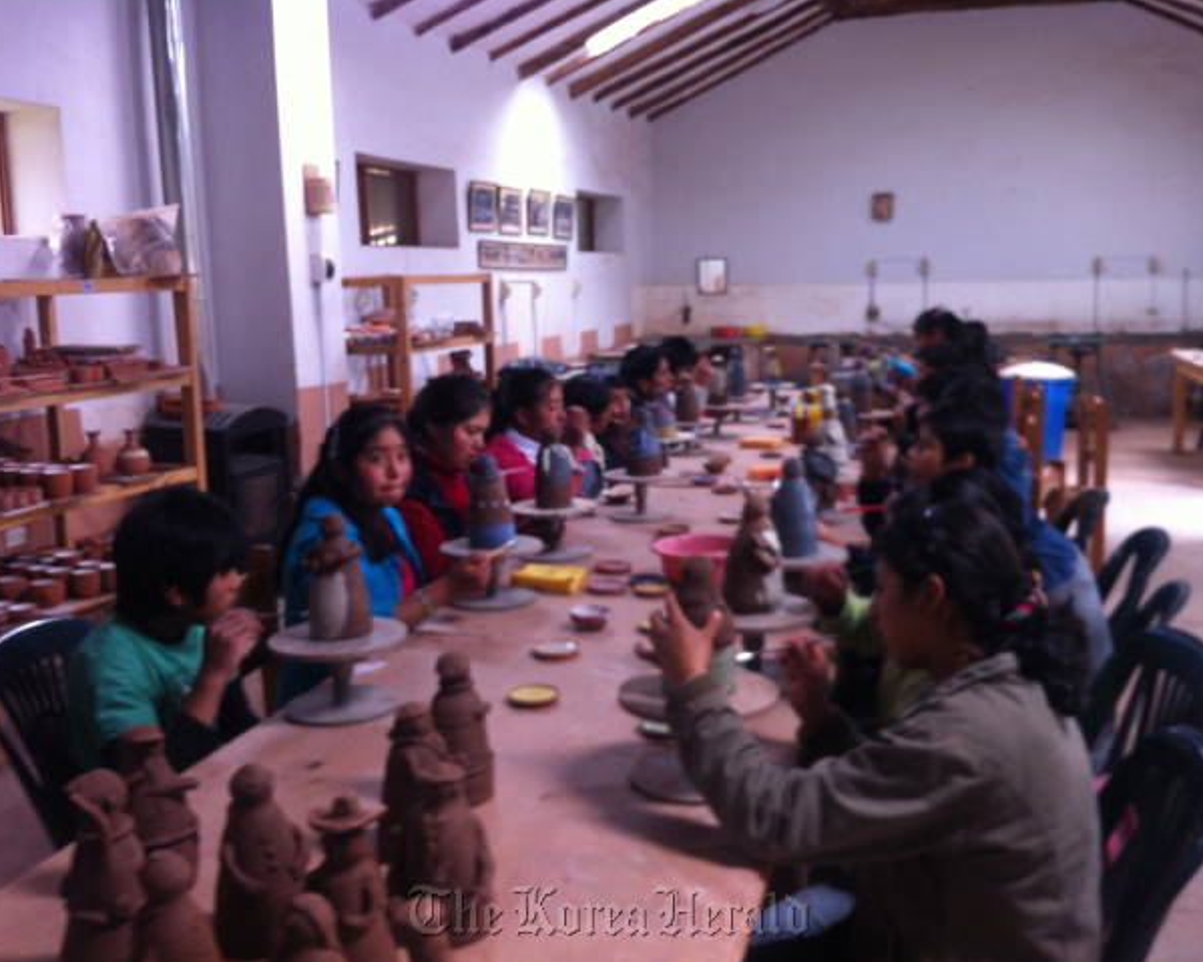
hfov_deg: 49.1
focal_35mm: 37
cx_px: 609
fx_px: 1317
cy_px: 481
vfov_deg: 40.1
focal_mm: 3.85
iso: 80
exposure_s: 1/15
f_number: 2.8
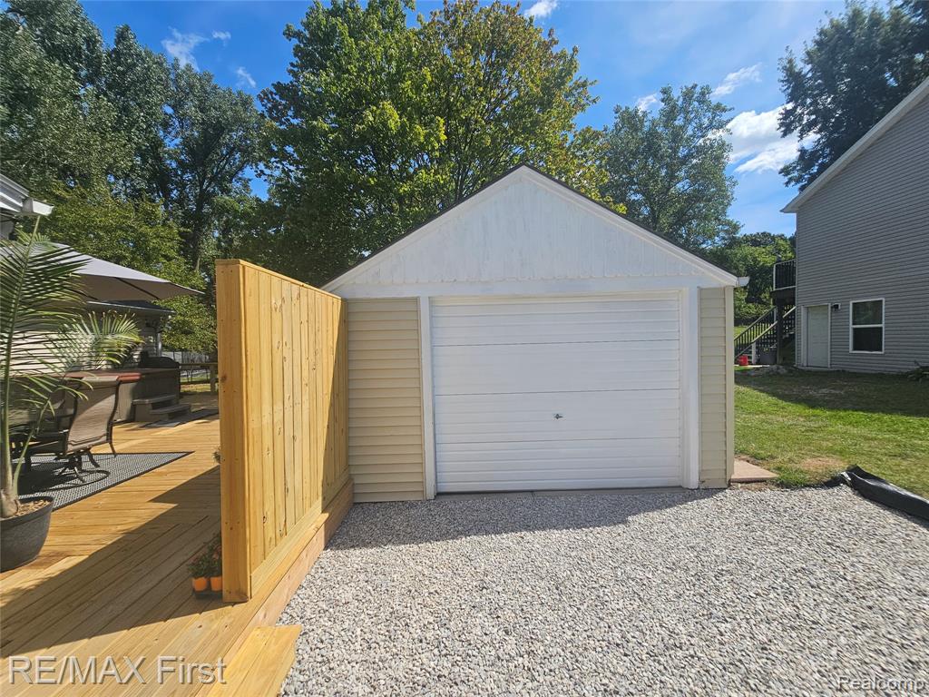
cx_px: 464
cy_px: 348
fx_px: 349
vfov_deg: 89.9
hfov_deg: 106.2
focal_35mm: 13
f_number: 2.2
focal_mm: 2.2
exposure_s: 1/2650
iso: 50
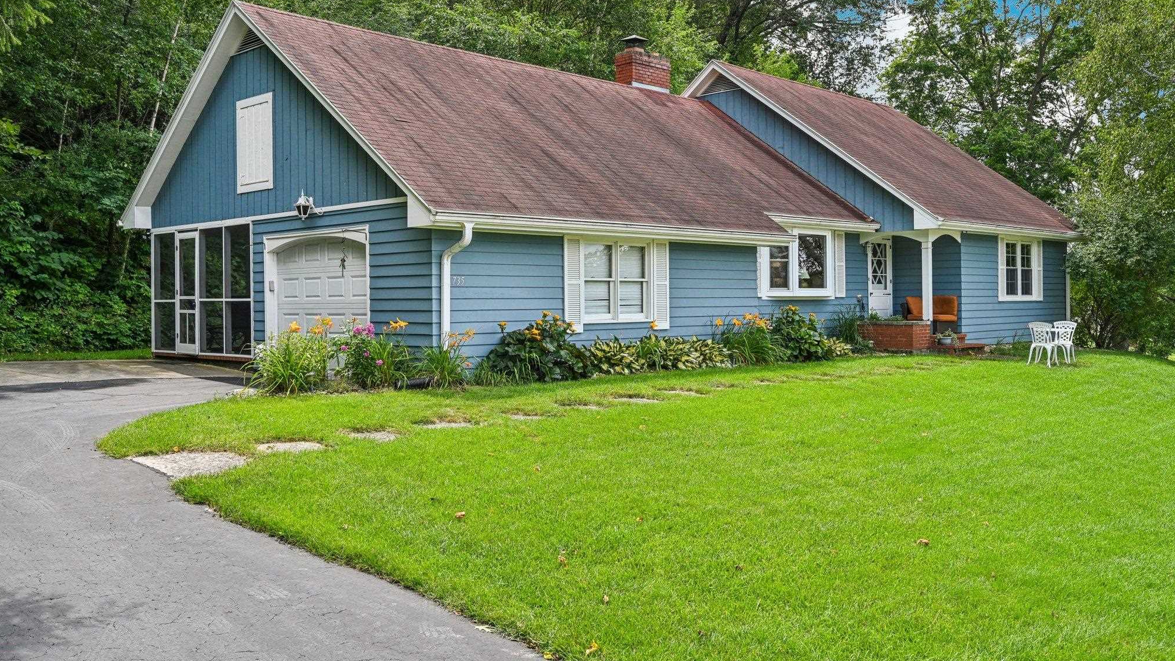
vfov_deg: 36.6
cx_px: 596
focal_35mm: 32
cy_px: 294
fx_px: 997
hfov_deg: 61.0
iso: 400
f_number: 8
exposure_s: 1/320
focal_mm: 30
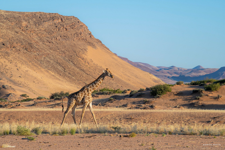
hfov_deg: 10.3
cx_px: 112
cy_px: 75
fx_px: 1250
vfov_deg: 6.9
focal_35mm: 200
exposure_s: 1/500
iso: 200
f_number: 9
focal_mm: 200
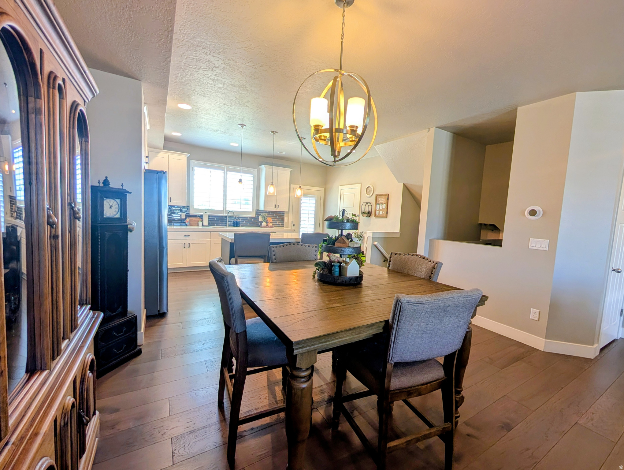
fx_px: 217
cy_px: 235
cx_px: 312
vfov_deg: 94.6
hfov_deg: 110.5
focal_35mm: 12
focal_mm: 2.02
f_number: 1.7
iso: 85
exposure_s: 1/120
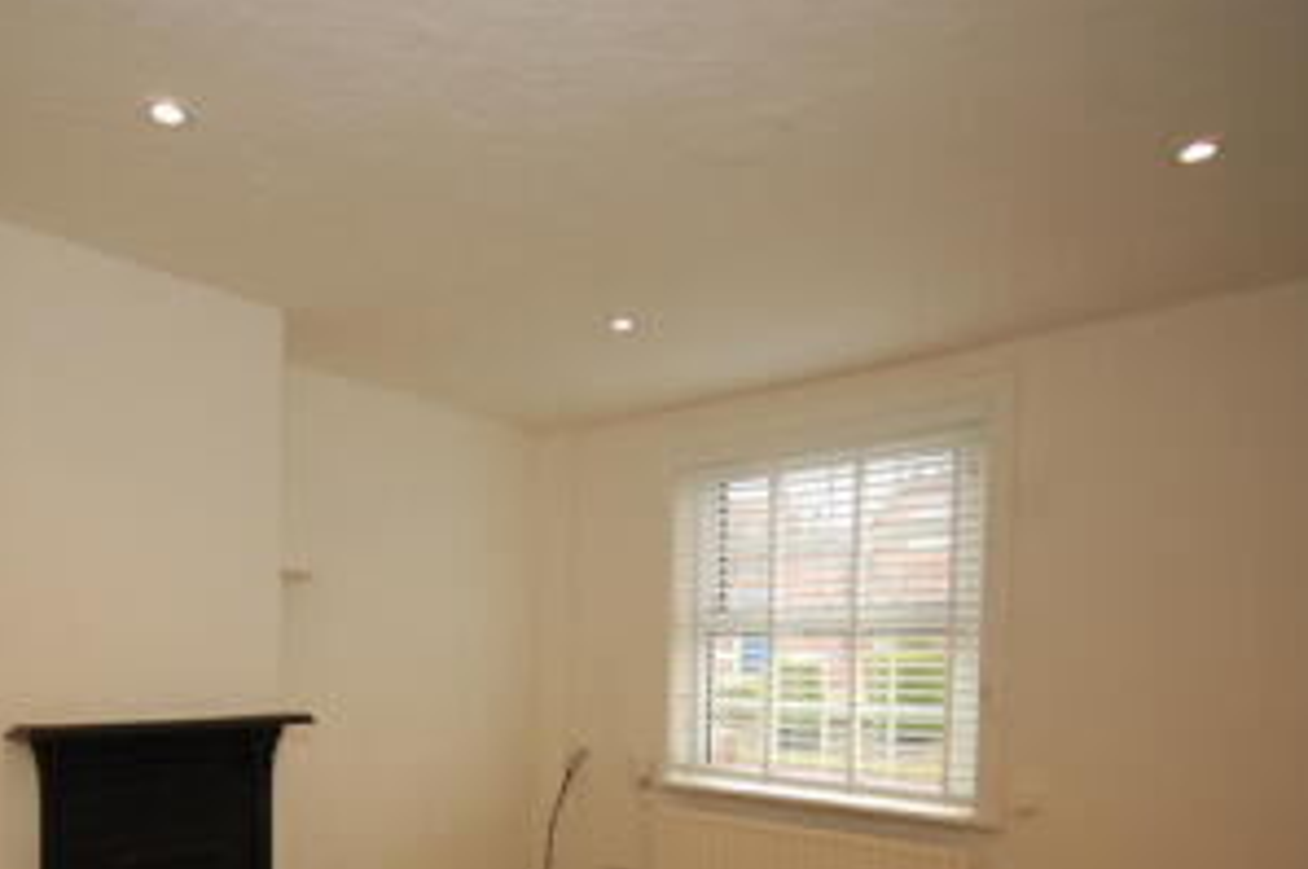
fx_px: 871
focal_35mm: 24
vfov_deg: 50.1
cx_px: 443
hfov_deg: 71.8
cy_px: 687
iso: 400
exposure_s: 1/60
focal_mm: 10
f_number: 4
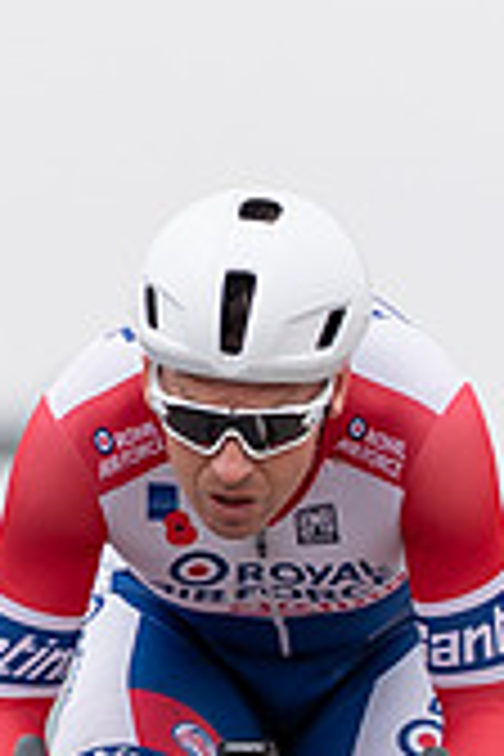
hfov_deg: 0.9
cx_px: 285
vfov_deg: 1.4
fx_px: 30847
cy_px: 1333
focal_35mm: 1469
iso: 100
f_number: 3.2
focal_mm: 200
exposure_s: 1/800
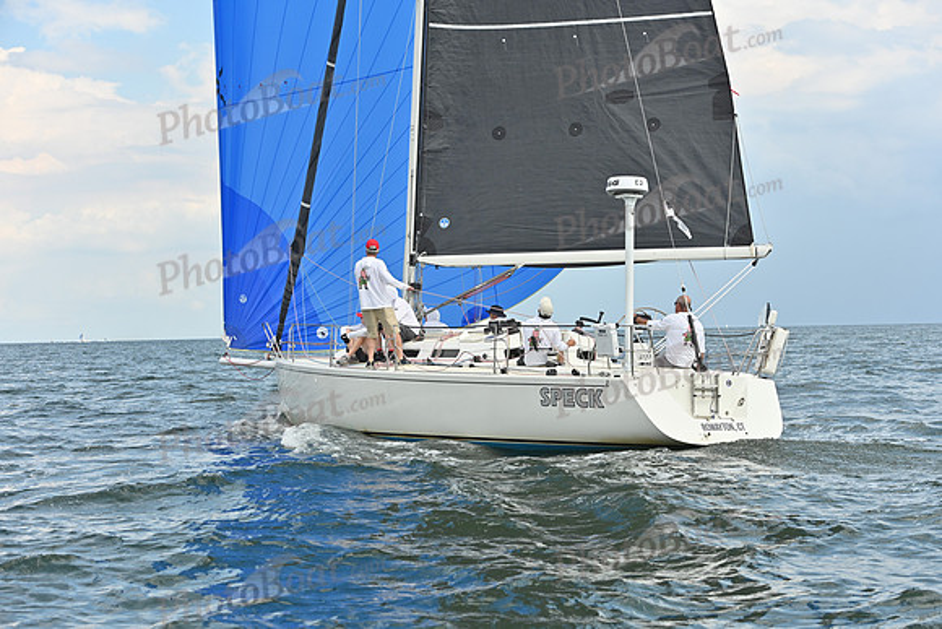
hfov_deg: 28.8
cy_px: 314
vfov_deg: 19.5
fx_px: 1832
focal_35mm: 70
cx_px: 471
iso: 320
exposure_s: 1/1600
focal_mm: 70
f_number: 6.3
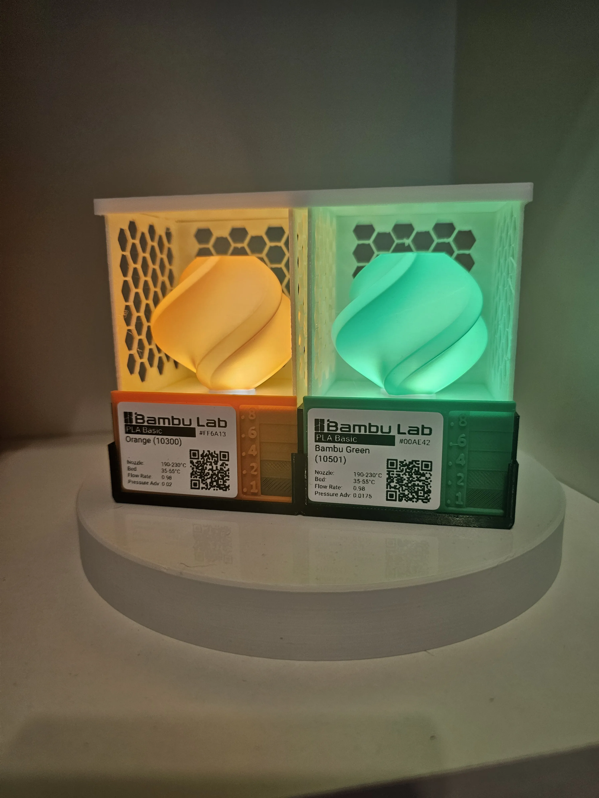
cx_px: 300
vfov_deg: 73.9
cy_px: 399
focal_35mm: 23
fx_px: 531
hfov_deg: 58.9
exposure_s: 1/67
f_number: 1.7
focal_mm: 6.3
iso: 125
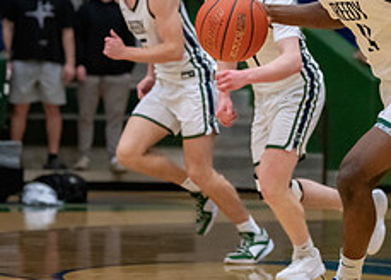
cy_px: 65
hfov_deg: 8.2
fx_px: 2712
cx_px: 304
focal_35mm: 244
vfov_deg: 5.9
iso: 3200
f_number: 2.8
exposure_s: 1/1000
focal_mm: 92
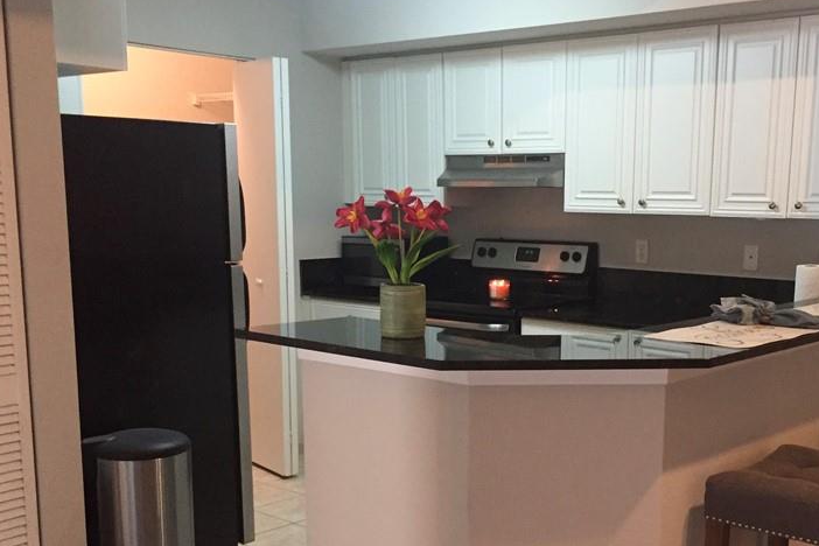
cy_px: 379
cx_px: 532
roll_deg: -1.6
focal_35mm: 44
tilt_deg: -10.4
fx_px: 1001
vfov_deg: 30.2
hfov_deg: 44.0
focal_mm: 4.15
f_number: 2.2
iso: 250
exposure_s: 1/30
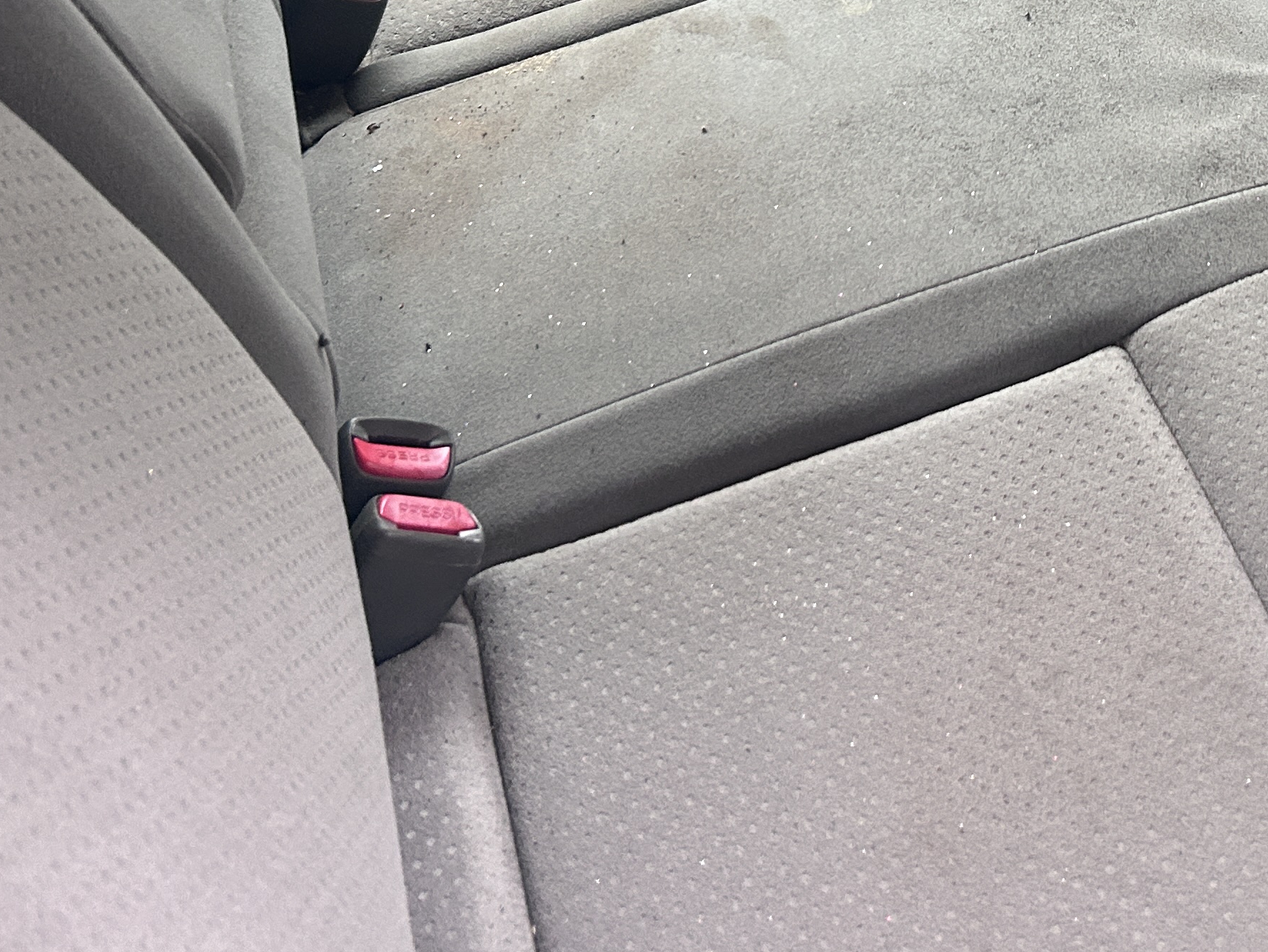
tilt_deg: -30.9
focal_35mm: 59
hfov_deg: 31.5
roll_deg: -4.1
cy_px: -99
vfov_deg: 23.3
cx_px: 1089
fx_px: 2161
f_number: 1.5
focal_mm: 5.7
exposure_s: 1/60
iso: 200
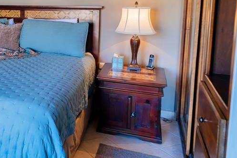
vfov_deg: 31.6
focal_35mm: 41
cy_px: 27
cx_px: 4
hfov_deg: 41.6
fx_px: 270
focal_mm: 20
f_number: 4.5
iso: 640
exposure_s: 1/60
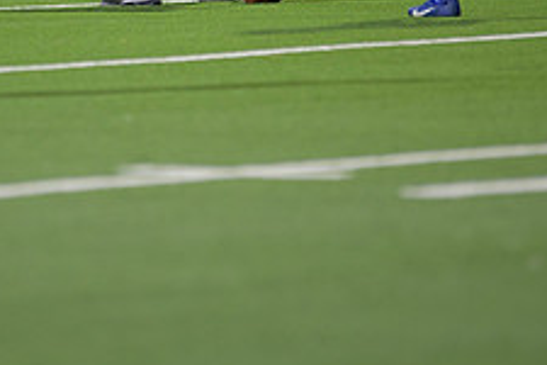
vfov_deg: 2.7
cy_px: -82
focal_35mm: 515
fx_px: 7825
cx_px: 131
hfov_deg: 4.0
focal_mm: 200
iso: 900
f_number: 2.8
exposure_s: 1/200
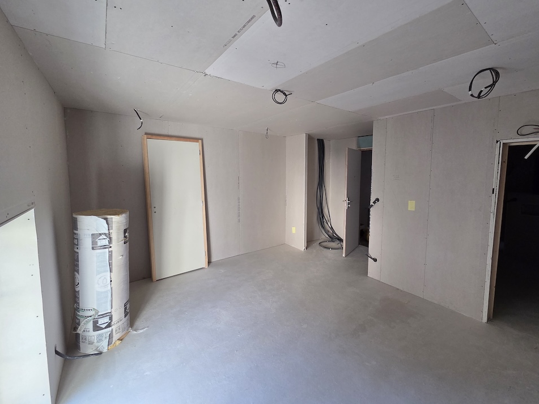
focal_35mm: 14
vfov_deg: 85.6
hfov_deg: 101.9
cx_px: 289
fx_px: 218
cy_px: 190
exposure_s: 1/100
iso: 200
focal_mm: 2.2
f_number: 2.2
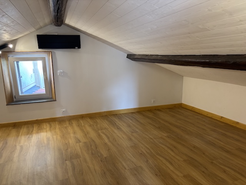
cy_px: 92
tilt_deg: -12.0
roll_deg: +0.7
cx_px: 123
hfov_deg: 67.3
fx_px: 185
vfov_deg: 53.1
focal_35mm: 26
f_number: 1.6
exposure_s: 1/50
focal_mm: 5.96
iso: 100
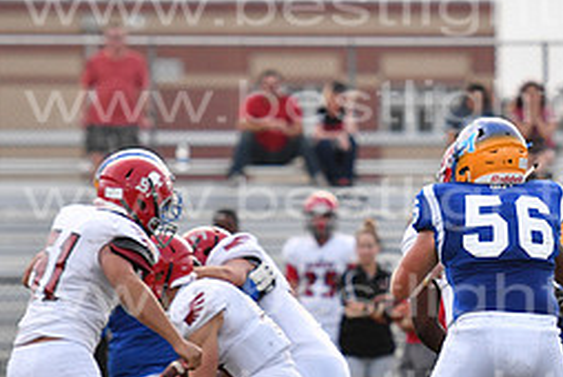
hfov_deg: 3.9
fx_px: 8300
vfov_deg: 2.6
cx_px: 534
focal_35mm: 530
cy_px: 349
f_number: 3.2
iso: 1600
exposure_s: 1/2000
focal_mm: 155
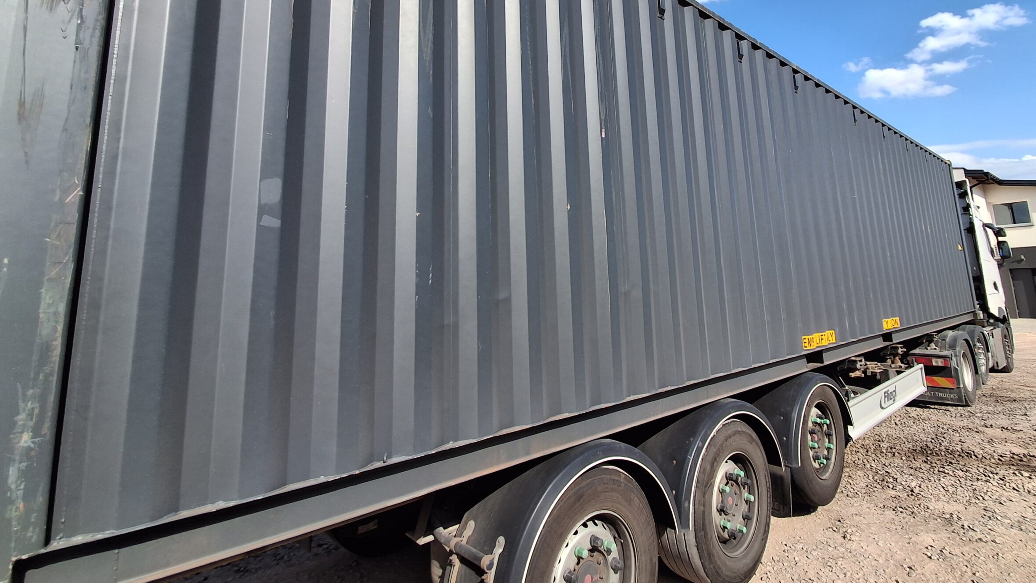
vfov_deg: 57.2
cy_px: 201
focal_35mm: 19
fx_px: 522
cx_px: 550
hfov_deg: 89.5
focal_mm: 1.64
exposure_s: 1/682
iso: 40
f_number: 2.2
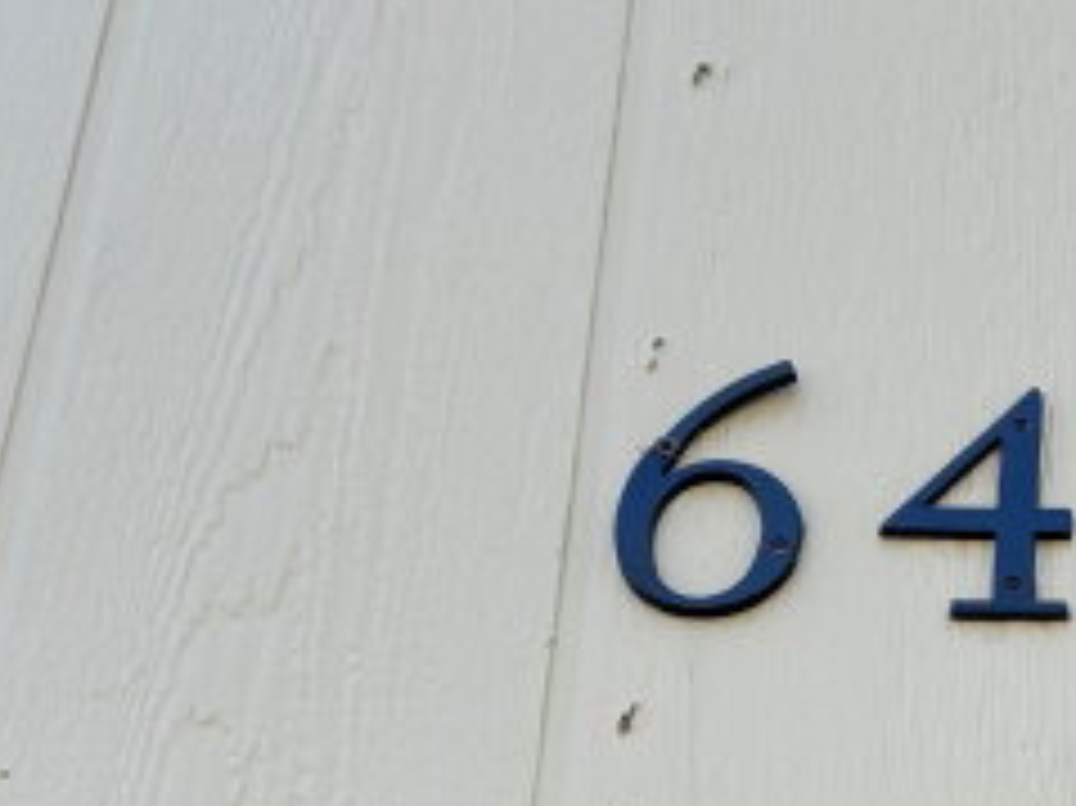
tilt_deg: +33.7
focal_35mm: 103
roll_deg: -0.5
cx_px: 1090
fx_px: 3200
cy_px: 612
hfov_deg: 18.6
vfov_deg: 14.3
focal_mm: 6.76
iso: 64
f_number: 1.78
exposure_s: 1/1339
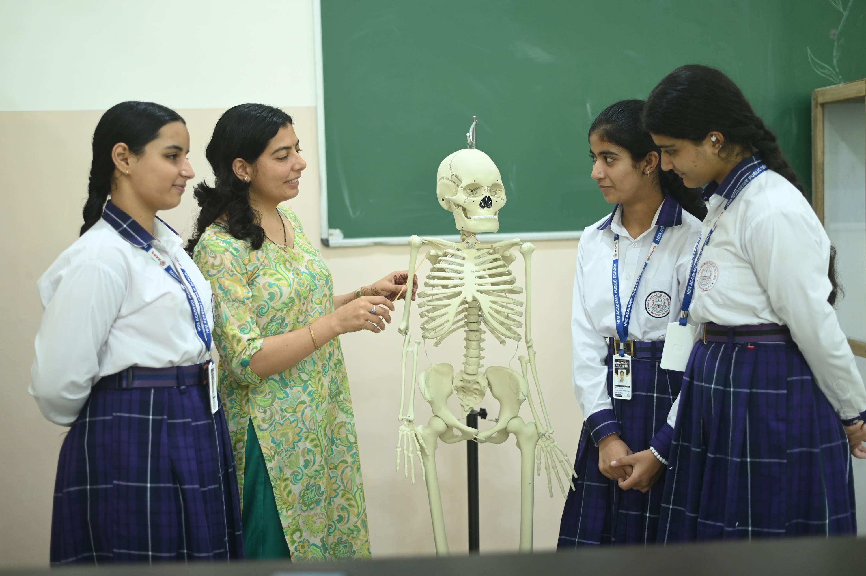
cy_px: 288
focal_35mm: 50
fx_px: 1202
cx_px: 433
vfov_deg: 27.0
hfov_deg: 39.6
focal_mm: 50
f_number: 1.8
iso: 800
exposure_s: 1/200
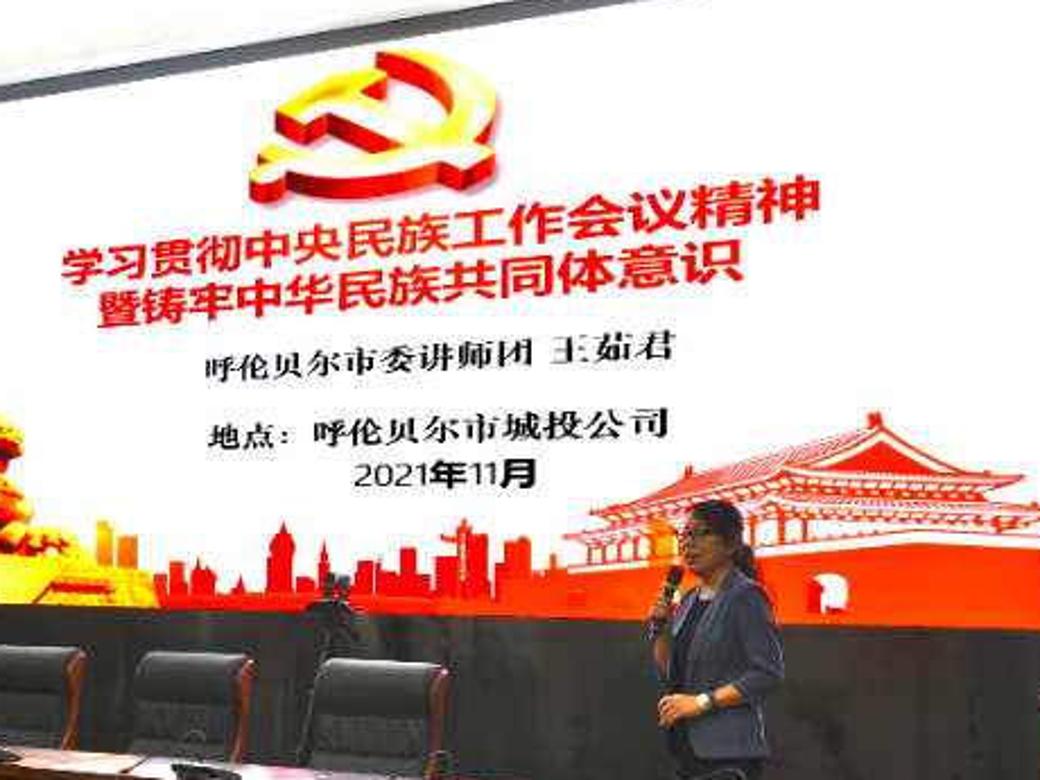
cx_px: 531
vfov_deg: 24.4
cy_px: 480
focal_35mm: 60
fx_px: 1803
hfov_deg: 32.2
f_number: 5.6
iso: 400
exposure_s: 1/125
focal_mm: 24
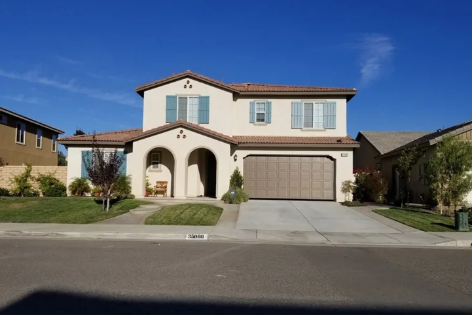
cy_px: 170
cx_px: 240
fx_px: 367
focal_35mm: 28
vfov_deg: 46.4
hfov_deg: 65.5
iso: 50
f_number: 1.7
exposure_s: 1/5568
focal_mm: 4.3
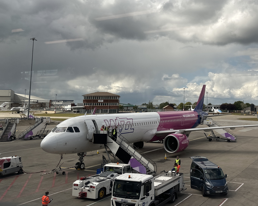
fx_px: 298
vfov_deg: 37.8
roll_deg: +0.1
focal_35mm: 39
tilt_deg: +7.7
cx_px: 196
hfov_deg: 45.1
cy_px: 68
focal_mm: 6.86
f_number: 1.78
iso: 80
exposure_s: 1/5848
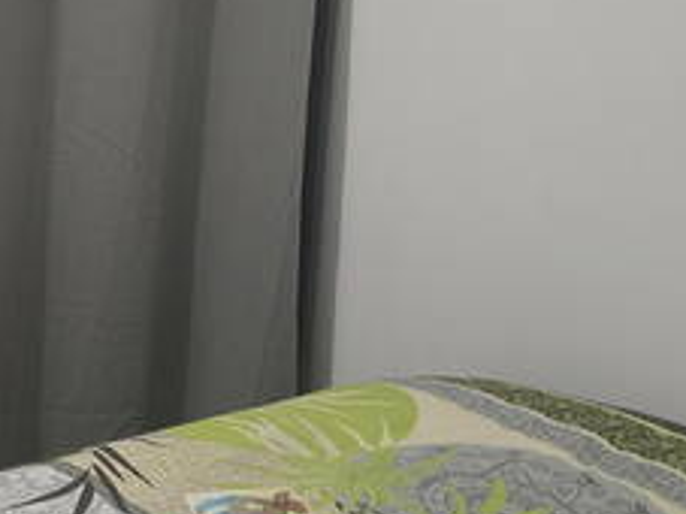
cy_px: 3
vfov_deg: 18.0
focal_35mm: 80
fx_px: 1585
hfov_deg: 23.2
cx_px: -42
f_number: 1.7
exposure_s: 1/60
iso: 640
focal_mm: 6.3
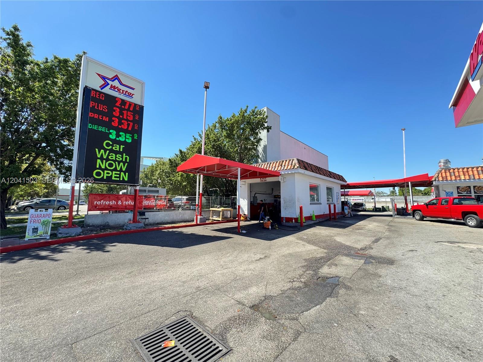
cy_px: 181
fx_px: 195
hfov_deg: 102.1
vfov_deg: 85.7
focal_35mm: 14
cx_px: 242
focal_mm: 2.22
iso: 40
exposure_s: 1/375
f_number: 2.2
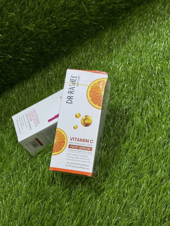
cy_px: 113
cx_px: 85
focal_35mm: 48
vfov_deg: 39.7
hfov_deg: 30.3
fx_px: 314
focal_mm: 6.76
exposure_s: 1/415
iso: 80
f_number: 1.78
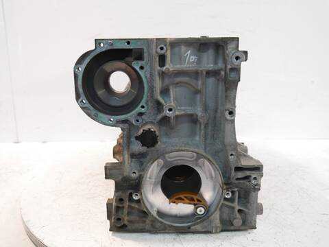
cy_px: 124
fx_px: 342
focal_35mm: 36
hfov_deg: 51.4
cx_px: 164
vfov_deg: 39.7
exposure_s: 1/60
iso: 1250
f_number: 4
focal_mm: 18
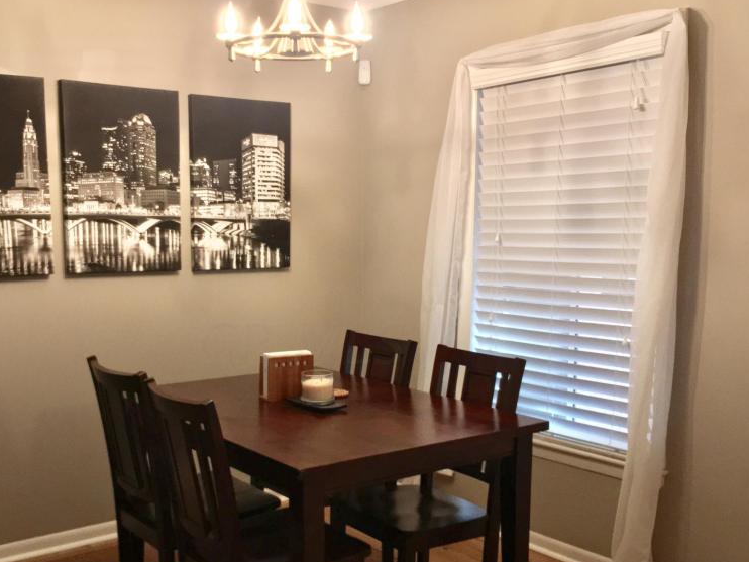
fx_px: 866
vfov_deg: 35.8
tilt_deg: -7.0
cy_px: 343
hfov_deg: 46.5
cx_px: 301
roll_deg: +0.1
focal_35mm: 40
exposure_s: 1/30
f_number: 2.2
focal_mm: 4.15
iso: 80
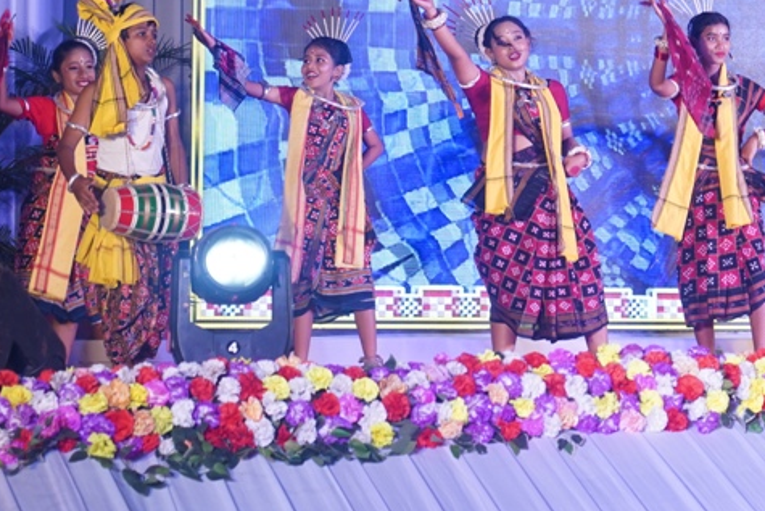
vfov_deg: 9.0
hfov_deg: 13.2
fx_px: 3252
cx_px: 762
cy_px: 112
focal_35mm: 153
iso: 800
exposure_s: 1/125
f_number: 4
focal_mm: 71
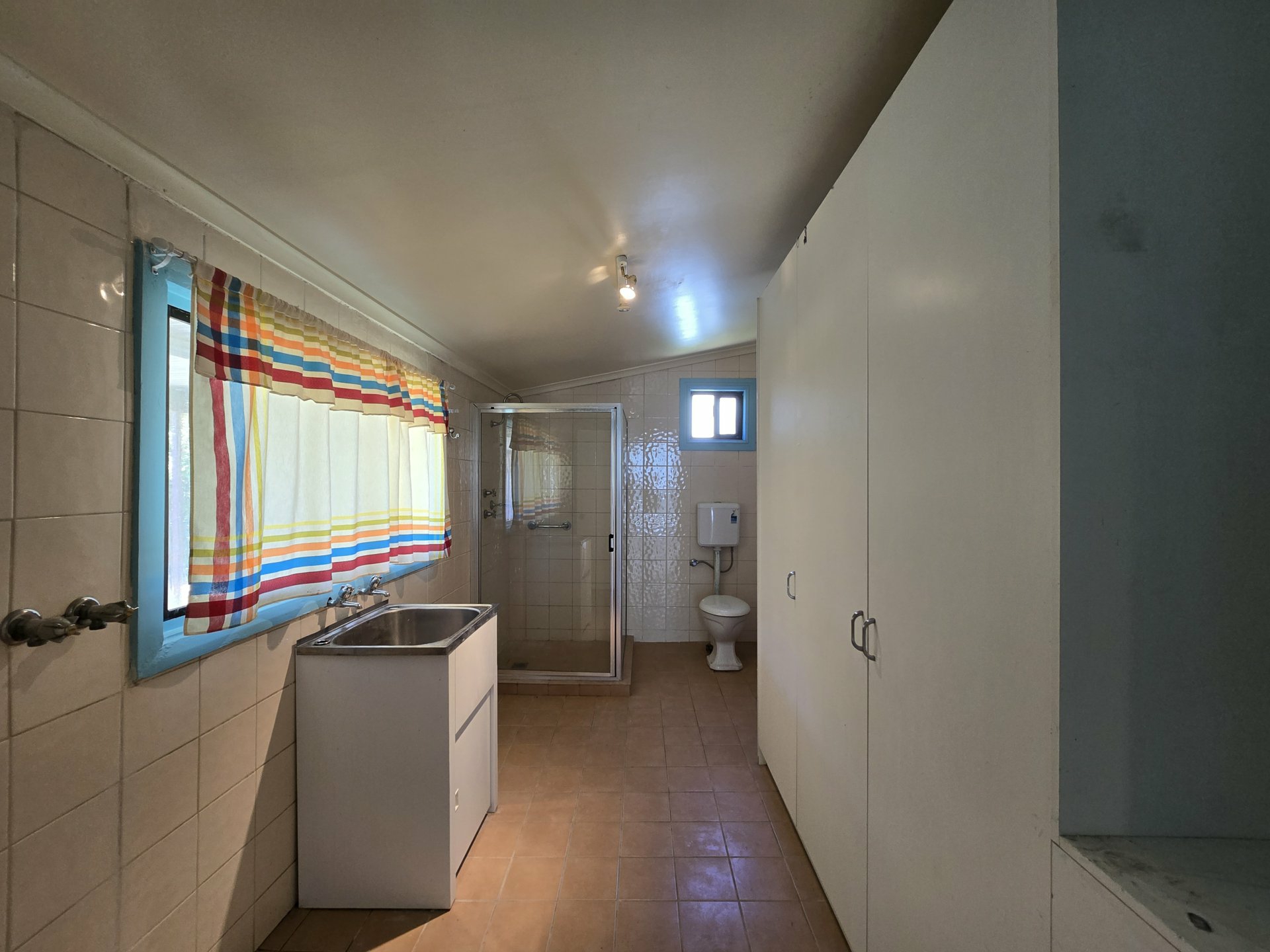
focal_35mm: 13
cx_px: 635
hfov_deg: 106.2
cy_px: 476
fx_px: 477
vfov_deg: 89.9
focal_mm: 2.2
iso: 125
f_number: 2.2
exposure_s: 1/50
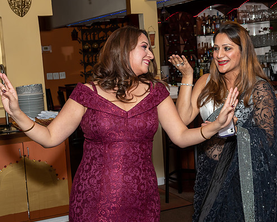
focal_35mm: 61
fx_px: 500
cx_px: 169
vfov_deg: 25.0
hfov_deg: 30.9
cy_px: 110
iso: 500
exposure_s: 1/250
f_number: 6.3
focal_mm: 26
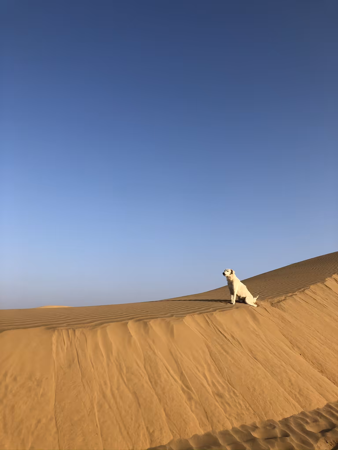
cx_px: 169
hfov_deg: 49.7
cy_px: 225
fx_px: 365
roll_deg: +0.3
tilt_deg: +17.7
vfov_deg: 63.4
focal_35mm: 28
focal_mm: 3.99
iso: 20
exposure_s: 1/1656
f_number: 1.8
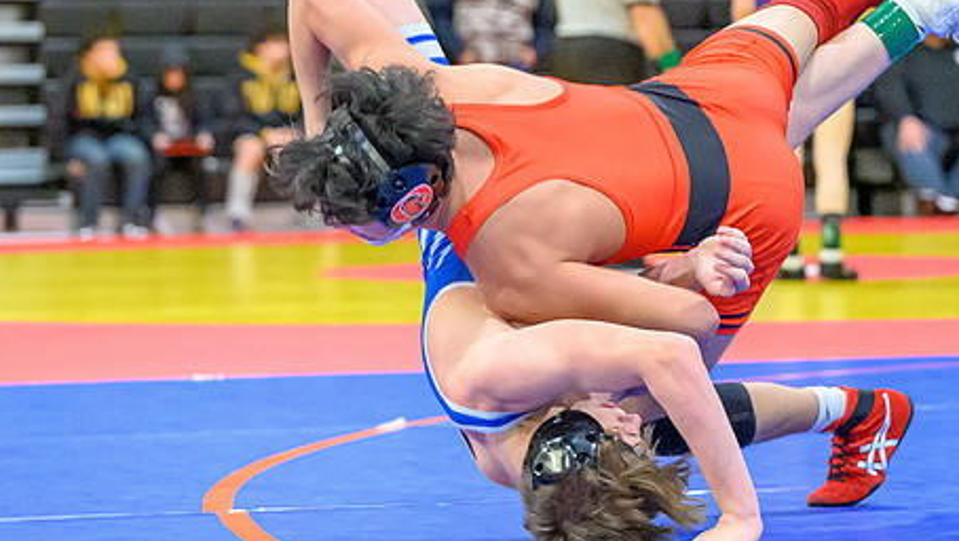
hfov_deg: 12.5
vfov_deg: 7.1
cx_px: 287
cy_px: 76
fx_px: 4376
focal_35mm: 172
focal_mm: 77
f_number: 2.8
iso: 14400
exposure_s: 1/800
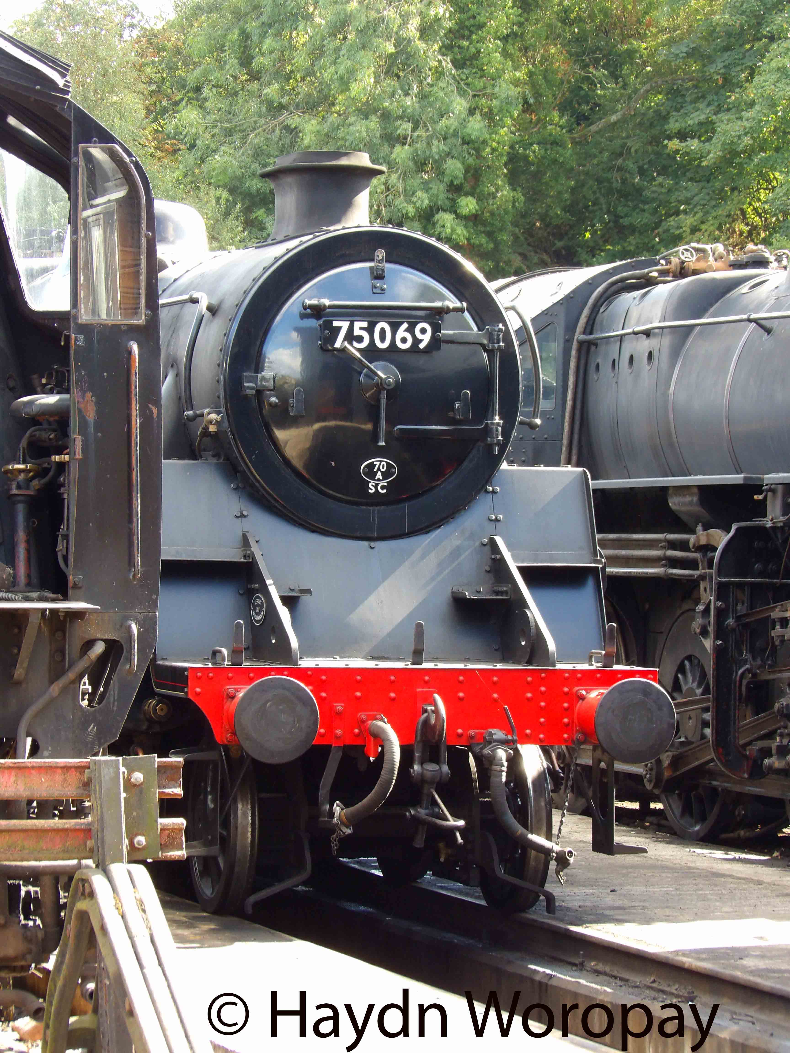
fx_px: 4351
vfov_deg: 13.8
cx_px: 395
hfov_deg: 10.4
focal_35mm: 143
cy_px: 526
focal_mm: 25.6
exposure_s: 1/76
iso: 200
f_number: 4.3
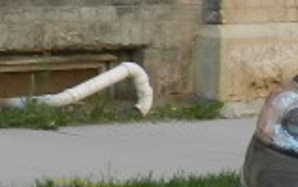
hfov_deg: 6.2
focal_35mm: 316
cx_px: 841
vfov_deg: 4.2
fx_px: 2568
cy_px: 91
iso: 160
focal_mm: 8.1
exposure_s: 1/50
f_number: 4.2
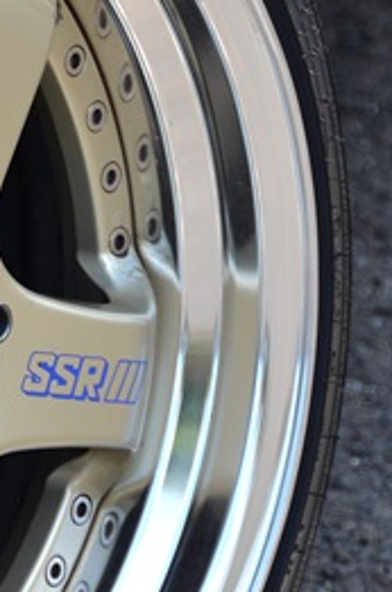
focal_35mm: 651
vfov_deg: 3.2
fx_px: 10675
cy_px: 303
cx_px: -39
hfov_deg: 2.1
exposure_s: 1/250
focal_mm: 150
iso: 100
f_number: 5.6
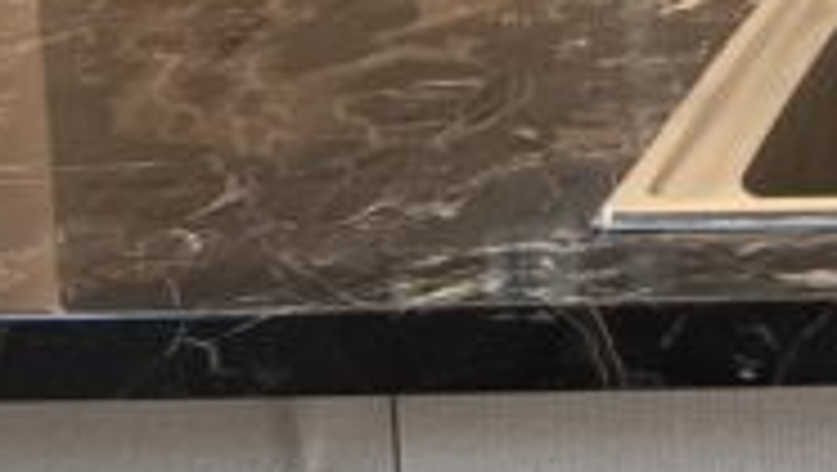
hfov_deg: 14.1
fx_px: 3199
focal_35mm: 144
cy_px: -764
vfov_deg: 7.7
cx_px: 1197
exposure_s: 1/50
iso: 314
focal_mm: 5.27
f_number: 1.7
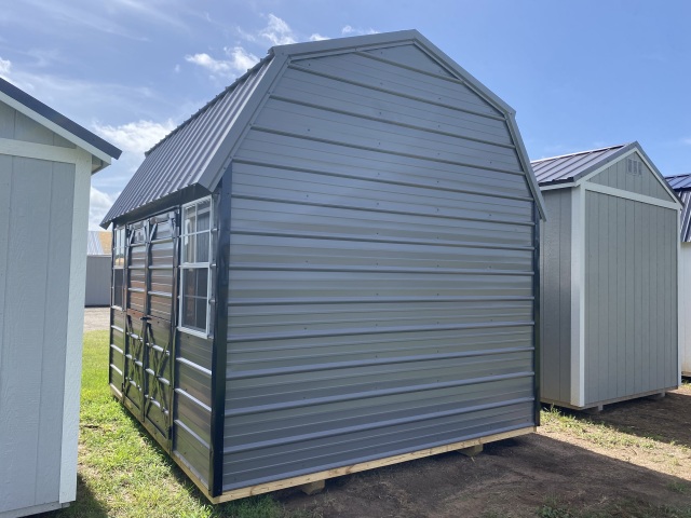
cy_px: 259
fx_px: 519
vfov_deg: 53.1
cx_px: 346
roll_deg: -2.8
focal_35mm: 26
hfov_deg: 67.3
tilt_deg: +5.9
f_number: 1.8
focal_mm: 4.25
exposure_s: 1/1629
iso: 32
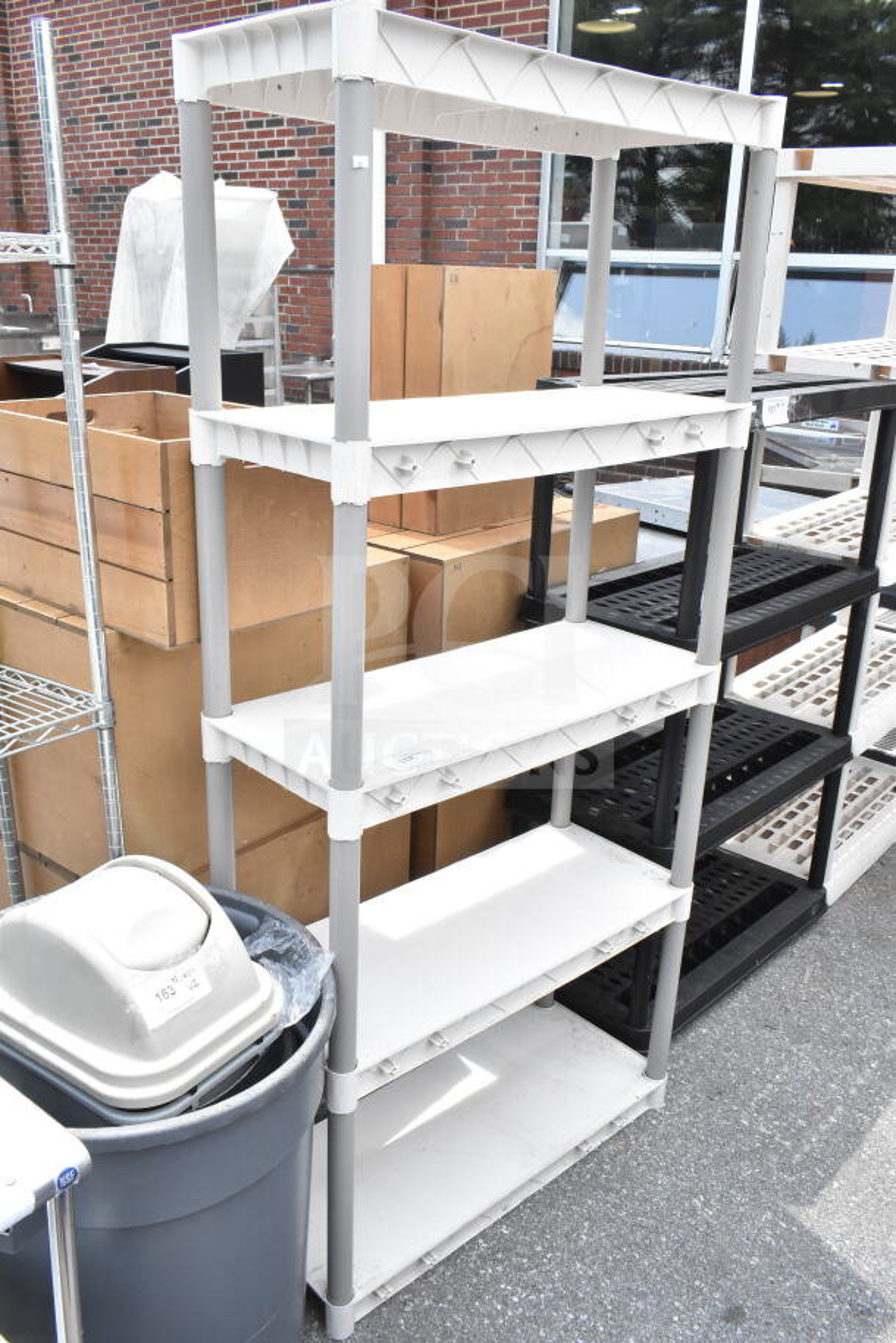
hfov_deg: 43.6
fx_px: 1119
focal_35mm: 30
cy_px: 672
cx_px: 448
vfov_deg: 61.9
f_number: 11
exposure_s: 1/500
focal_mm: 20
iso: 1600
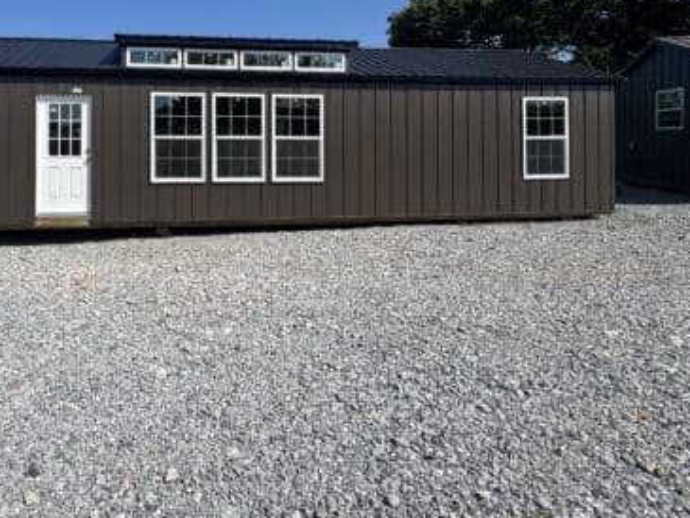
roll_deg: -0.8
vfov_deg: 56.5
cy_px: 142
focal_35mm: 23
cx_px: 197
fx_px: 459
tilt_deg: -0.6
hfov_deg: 70.3
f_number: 2.2
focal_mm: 2.22
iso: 50
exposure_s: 1/2874
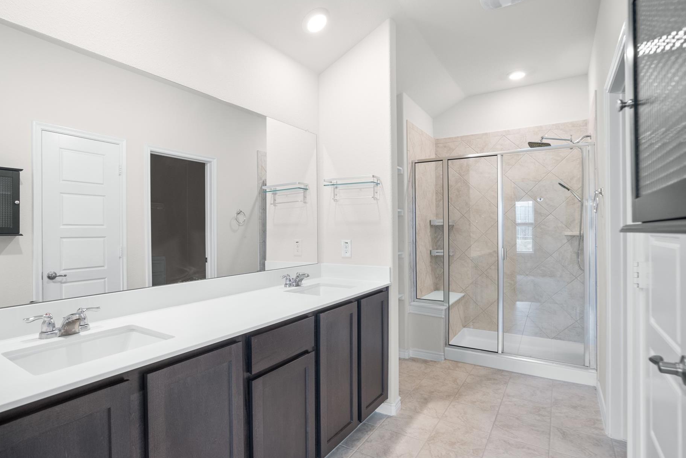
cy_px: 242
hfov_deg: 89.7
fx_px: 343
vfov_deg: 67.3
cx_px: 310
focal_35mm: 18
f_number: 7.1
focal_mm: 16
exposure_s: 1/3
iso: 800
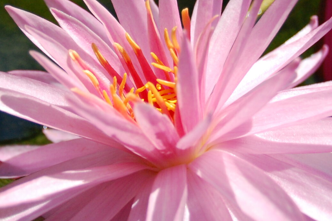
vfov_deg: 8.8
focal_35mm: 155
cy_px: 113
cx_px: 179
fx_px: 1428
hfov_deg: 13.3
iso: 800
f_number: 5.3
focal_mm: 42
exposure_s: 1/4000
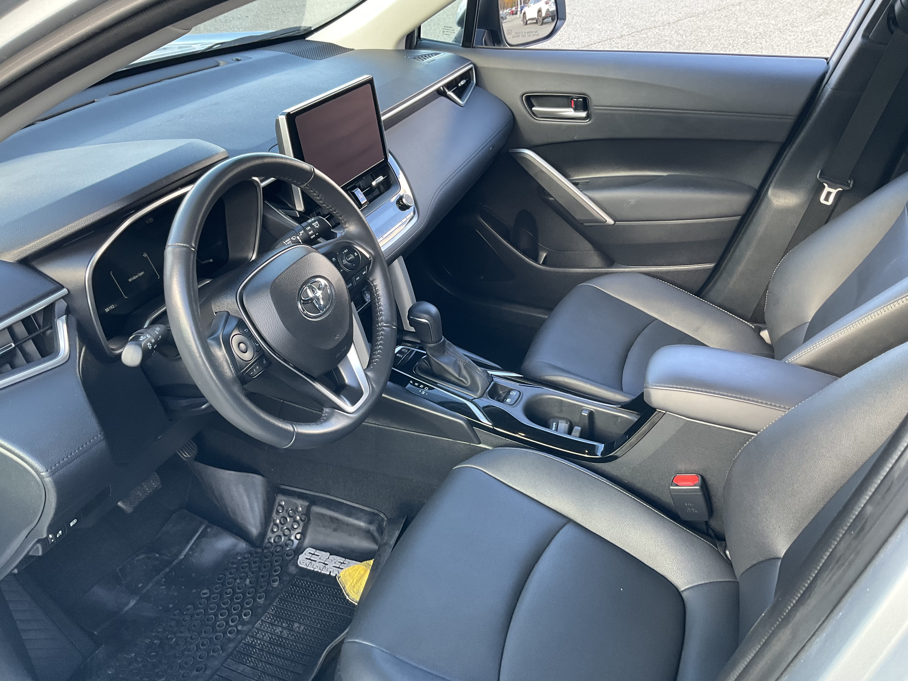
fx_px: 761
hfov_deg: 61.7
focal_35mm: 29
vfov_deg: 48.2
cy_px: 340
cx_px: 454
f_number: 1.8
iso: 64
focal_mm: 3
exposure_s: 1/104
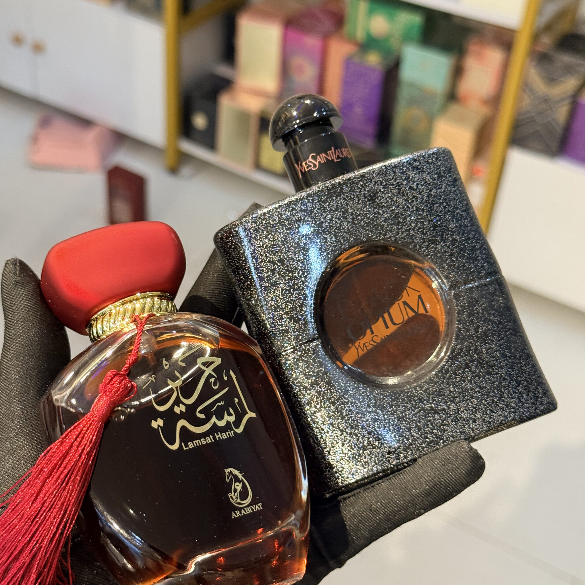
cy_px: 311
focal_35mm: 57
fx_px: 1090
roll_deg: -6.6
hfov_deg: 30.0
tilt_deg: -38.7
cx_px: 294
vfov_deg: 30.0
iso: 250
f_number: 1.78
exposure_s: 1/33
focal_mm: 6.76
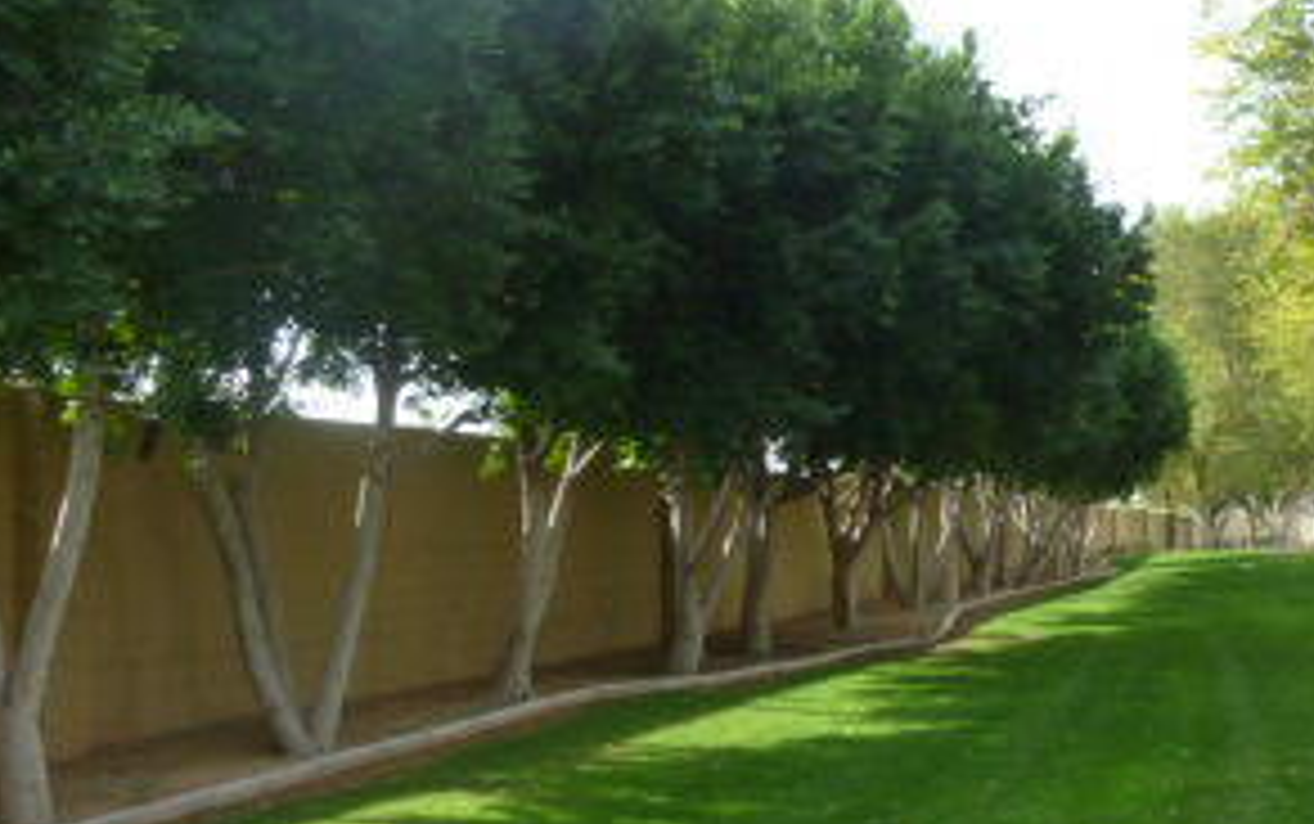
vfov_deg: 22.4
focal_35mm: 58
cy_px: 491
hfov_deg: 34.1
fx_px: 2079
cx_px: 1044
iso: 80
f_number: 3.3
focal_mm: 4.5
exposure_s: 1/200
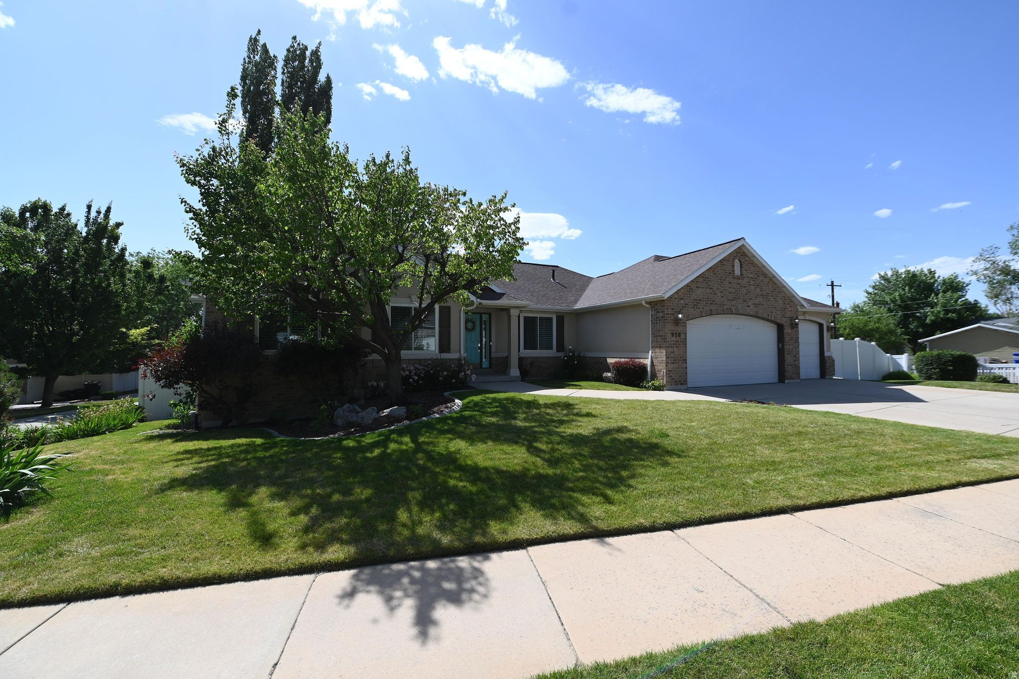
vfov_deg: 81.2
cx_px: 510
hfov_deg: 104.3
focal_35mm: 14
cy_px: 340
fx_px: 396
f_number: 5
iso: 100
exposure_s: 1/800
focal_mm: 14
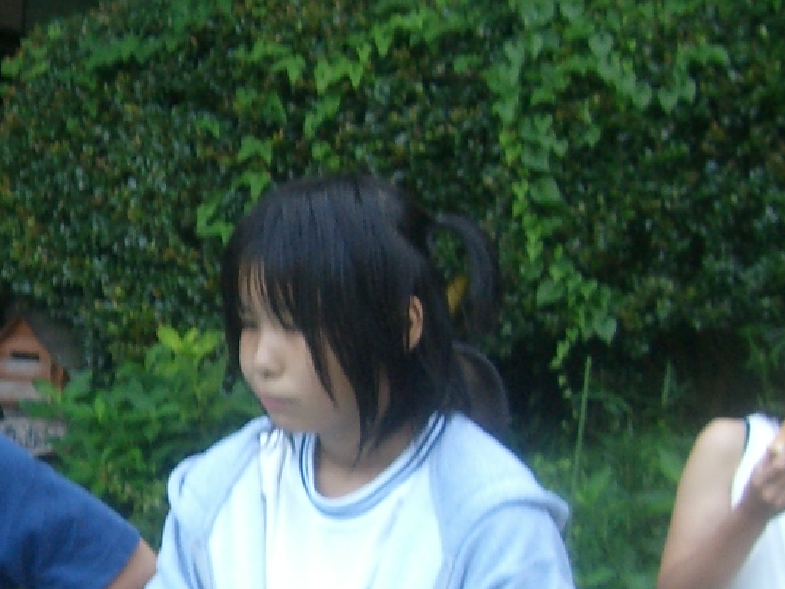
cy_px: 445
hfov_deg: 17.2
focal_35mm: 113
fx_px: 2564
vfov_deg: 13.1
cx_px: 136
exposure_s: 1/125
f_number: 2.7
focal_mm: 6.2
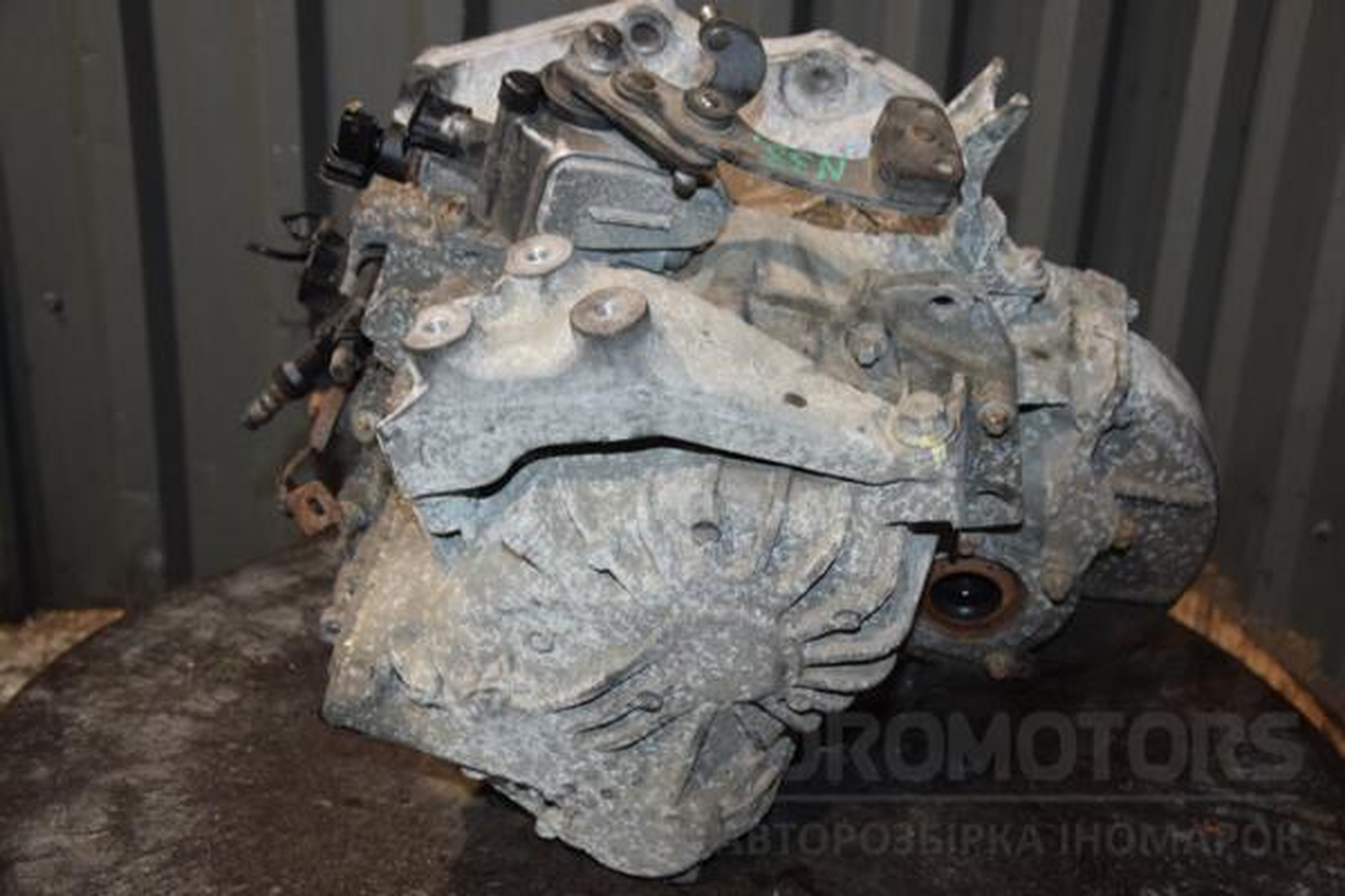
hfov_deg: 46.4
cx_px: 672
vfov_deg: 31.9
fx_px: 1569
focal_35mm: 42
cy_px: 448
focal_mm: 28
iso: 800
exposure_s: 1/60
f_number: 5
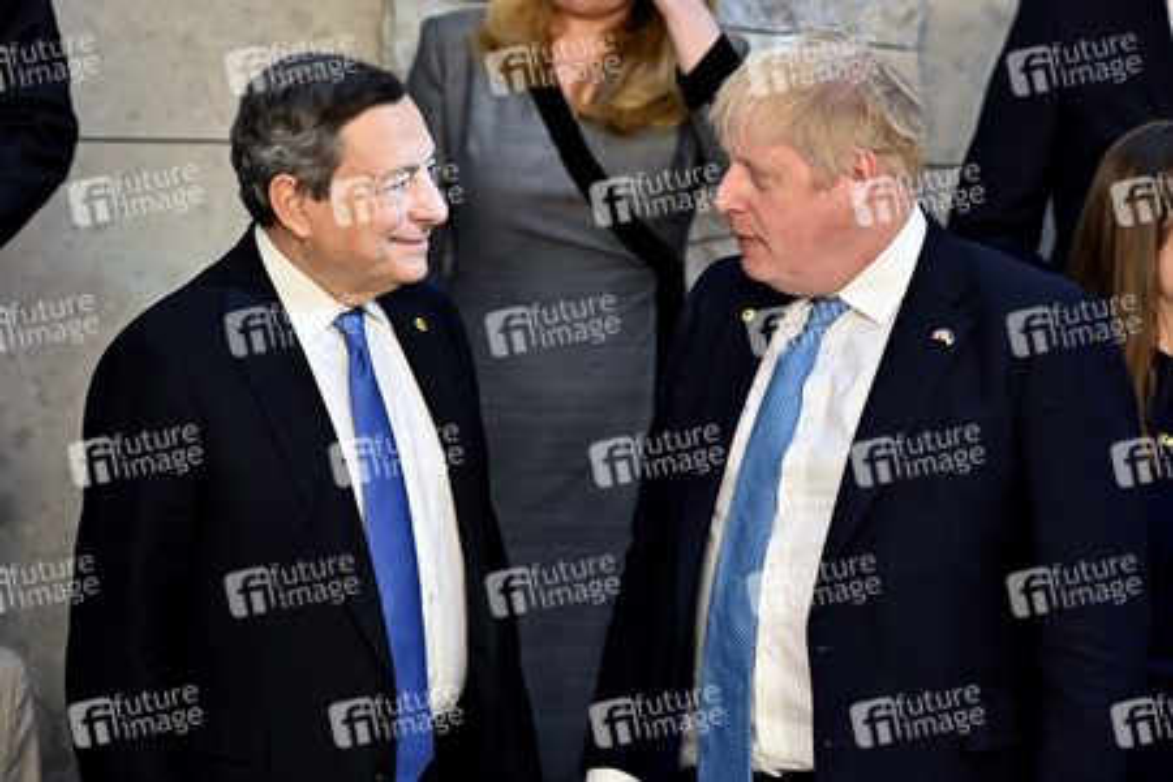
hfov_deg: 15.8
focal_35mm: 130
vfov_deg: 10.5
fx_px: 4236
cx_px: 586
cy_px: 391
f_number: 2.8
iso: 400
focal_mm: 130
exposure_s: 1/400
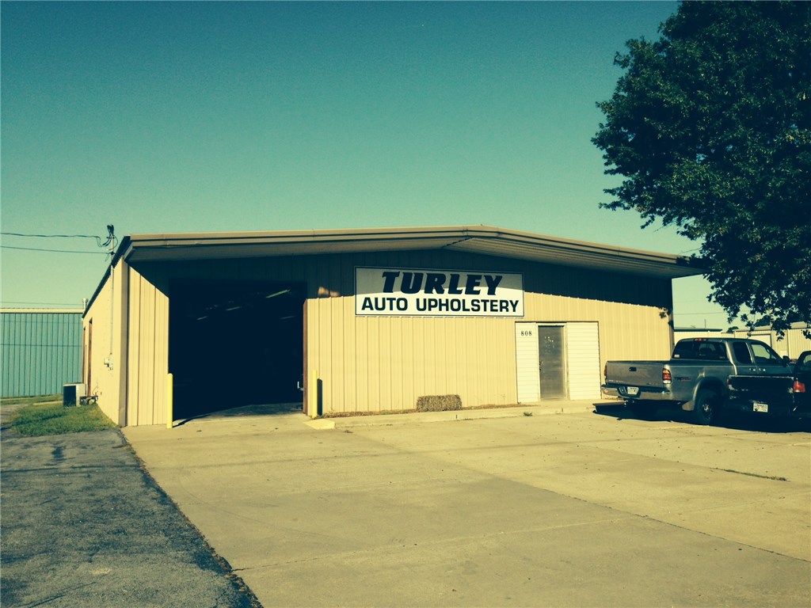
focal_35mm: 33
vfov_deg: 42.9
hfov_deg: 55.4
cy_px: 304
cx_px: 406
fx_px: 773
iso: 50
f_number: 2.4
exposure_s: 1/2584
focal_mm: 4.12
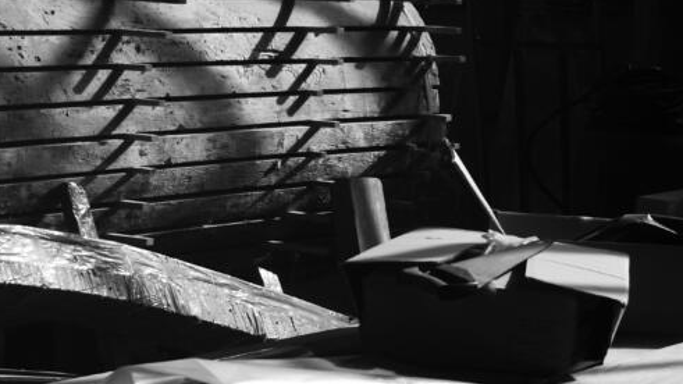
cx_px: 33
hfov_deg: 13.3
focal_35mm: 160
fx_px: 2897
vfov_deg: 7.5
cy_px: -19
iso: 160
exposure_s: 1/320
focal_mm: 50
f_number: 8
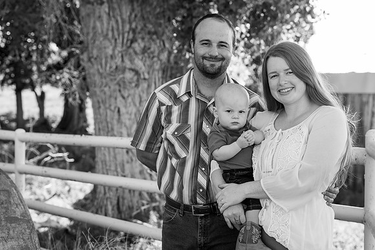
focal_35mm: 70
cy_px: 125
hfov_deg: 28.8
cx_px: 188
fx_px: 729
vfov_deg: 19.5
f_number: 5
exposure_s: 1/200
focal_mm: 70
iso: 160
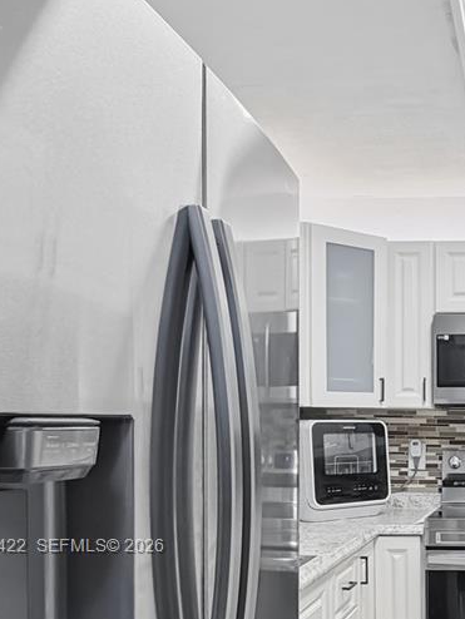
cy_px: 548
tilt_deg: -9.4
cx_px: 496
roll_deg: -0.8
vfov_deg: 48.7
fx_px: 608
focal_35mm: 34
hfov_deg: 36.3
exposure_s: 1/111
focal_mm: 2.2
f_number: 2.2
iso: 200
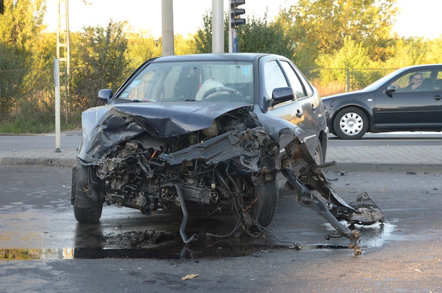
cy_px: 146
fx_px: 956
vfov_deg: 17.4
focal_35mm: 78
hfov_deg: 26.0
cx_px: 221
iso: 3200
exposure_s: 1/1000
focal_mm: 52
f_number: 6.3
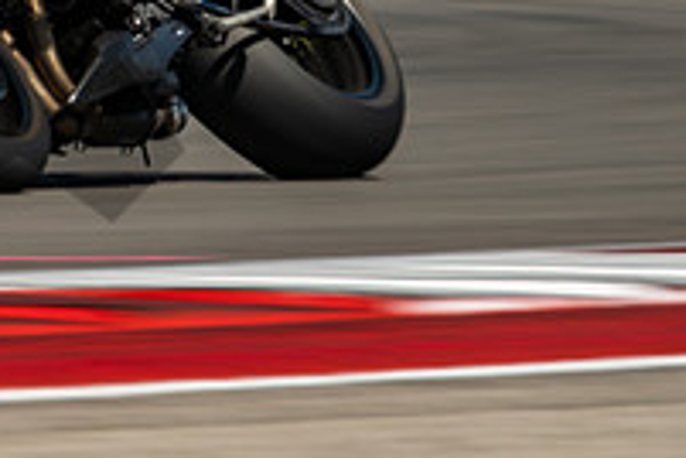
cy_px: -108
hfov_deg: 1.4
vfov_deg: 0.9
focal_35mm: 1501
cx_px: -147
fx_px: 28600
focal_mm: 347
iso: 160
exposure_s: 1/60
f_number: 18
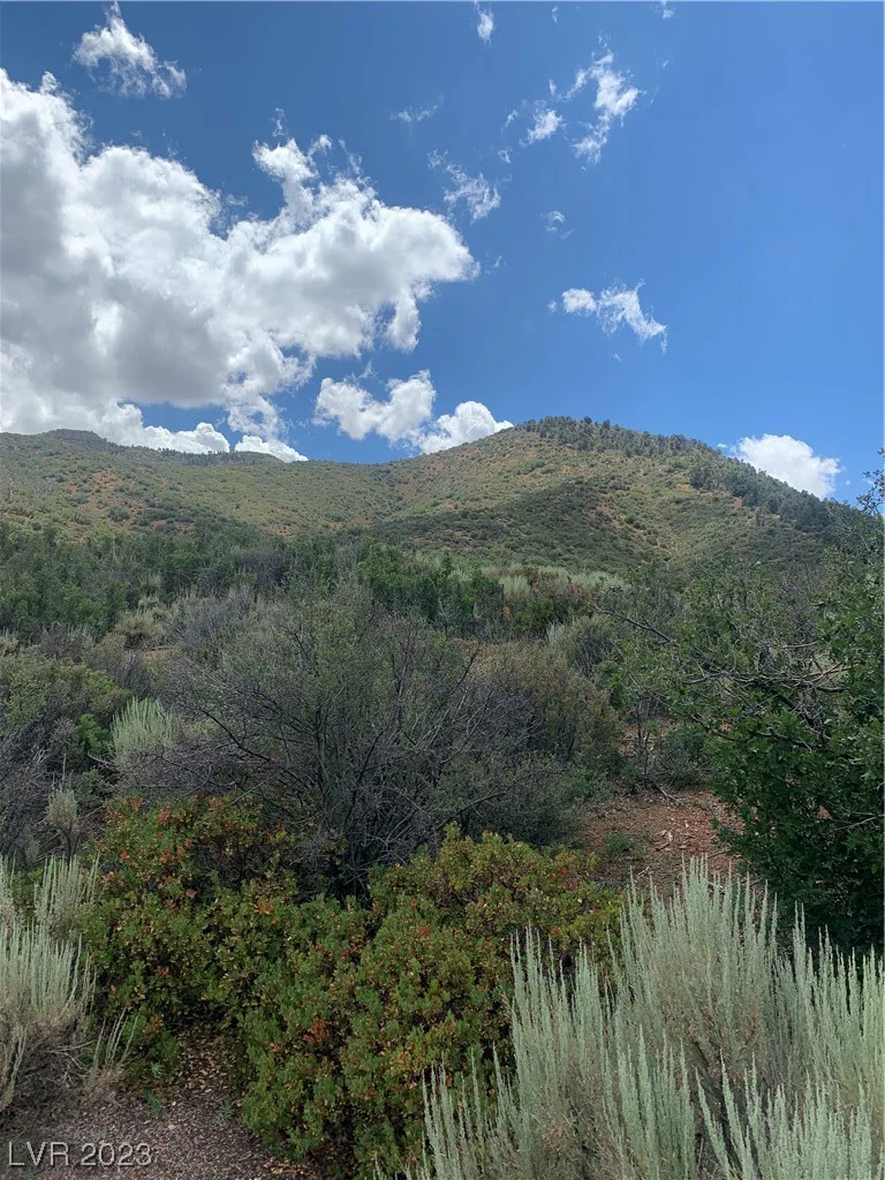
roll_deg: -2.4
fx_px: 886
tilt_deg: +10.5
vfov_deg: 67.3
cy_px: 590
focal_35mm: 26
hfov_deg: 53.1
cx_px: 442
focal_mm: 4.25
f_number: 1.8
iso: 25
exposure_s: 1/2755
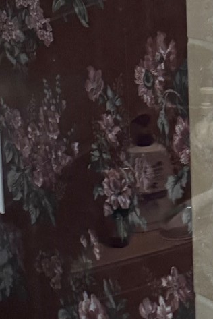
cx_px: 514
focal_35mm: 108
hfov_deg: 10.8
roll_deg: -1.3
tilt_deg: -10.0
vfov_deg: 18.4
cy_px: -11
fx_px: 957
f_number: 1.78
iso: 640
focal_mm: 6.76
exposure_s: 1/40
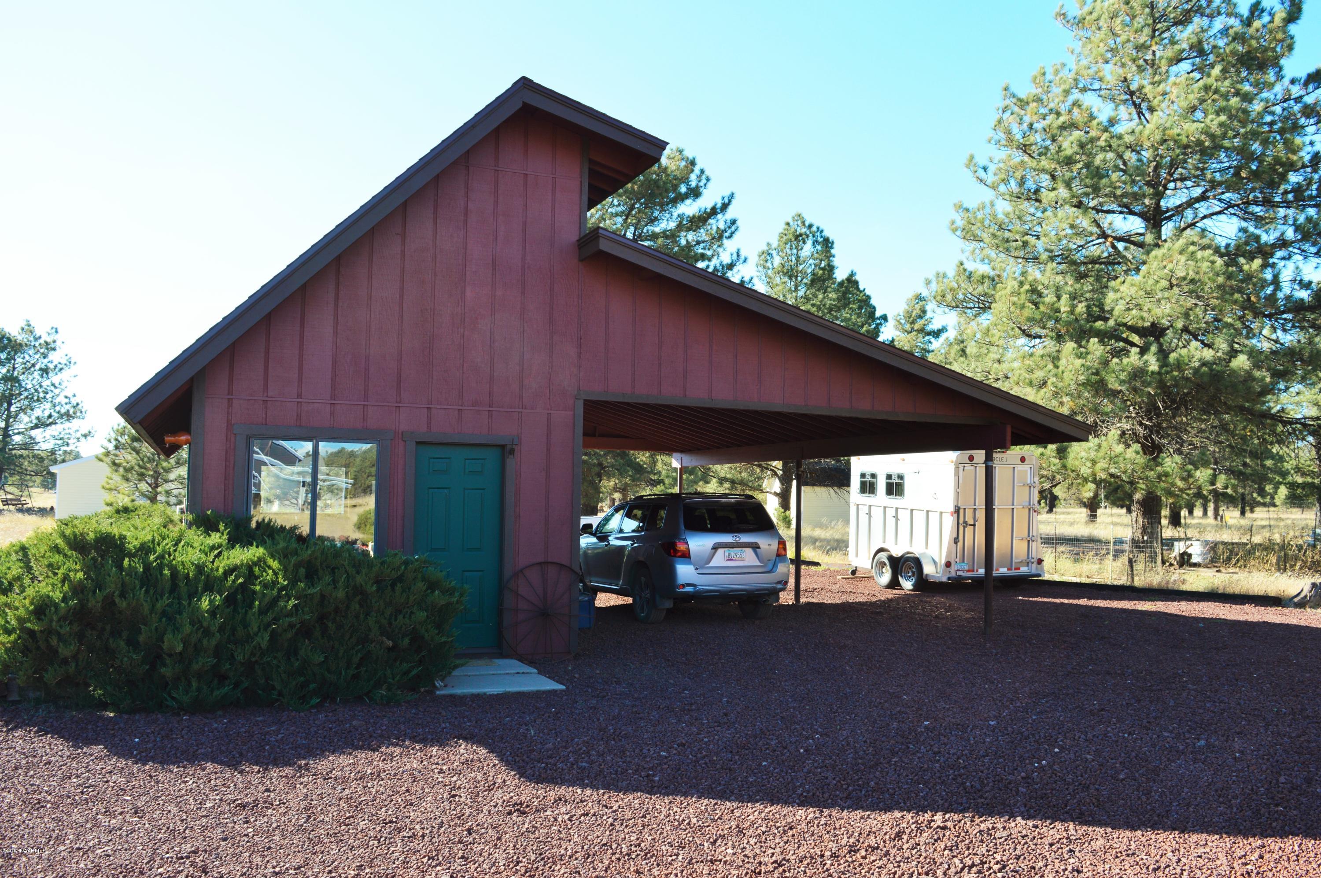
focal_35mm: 27
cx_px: 660
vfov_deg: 47.8
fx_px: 990
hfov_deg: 67.4
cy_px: 439
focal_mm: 18
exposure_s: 1/160
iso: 100
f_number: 6.3
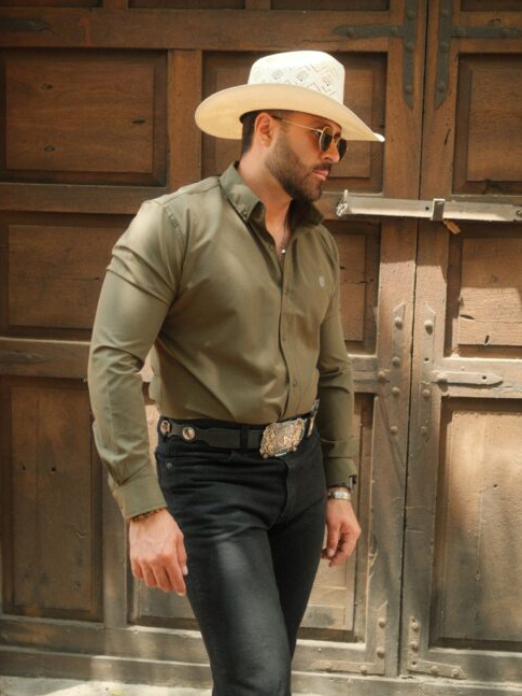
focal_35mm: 39
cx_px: 263
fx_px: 784
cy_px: 323
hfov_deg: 36.8
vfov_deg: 47.8
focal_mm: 23
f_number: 2.8
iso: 500
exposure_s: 1/100
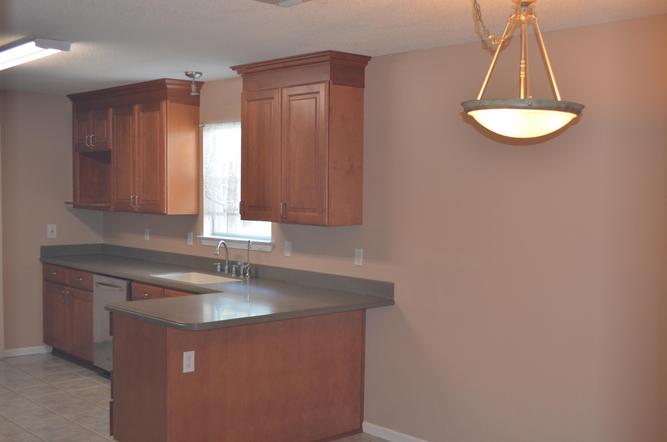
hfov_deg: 45.0
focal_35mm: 44
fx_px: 804
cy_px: 221
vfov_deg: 30.7
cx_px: 334
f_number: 4.5
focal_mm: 29
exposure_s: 1/60
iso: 640
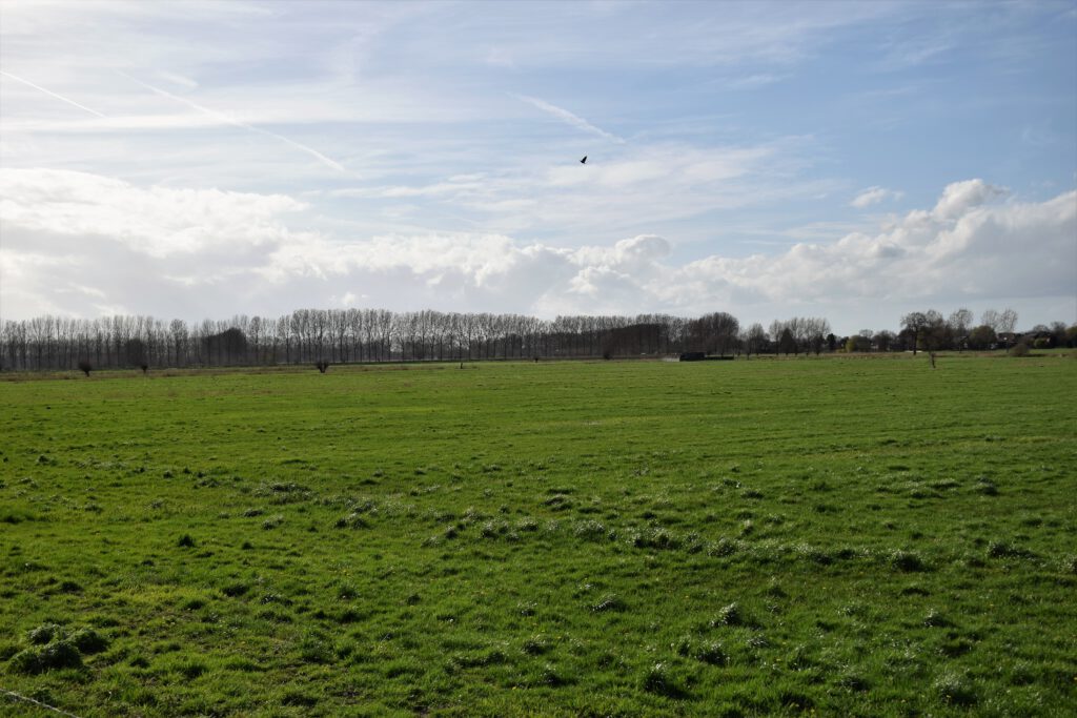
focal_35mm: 40
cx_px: 538
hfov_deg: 47.9
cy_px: 359
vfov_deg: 33.0
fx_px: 1212
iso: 100
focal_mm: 27
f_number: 6.3
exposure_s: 1/800
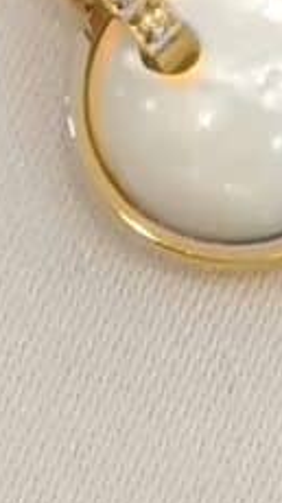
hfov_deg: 3.2
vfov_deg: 5.8
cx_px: 391
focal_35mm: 374
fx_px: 4983
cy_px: 201
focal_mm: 4.75
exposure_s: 1/50
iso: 100
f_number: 1.8
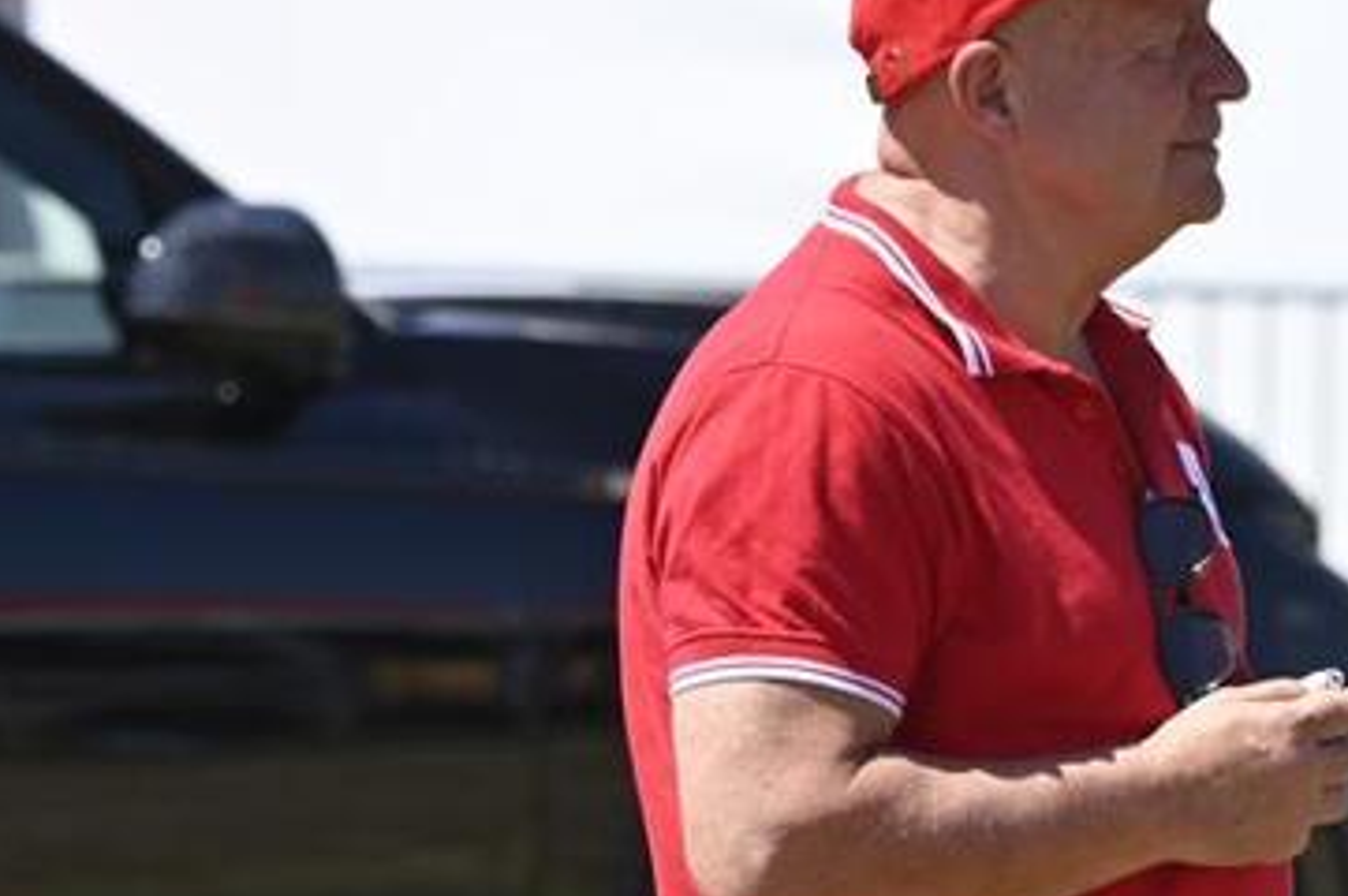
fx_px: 21585
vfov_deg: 2.4
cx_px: 997
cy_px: 562
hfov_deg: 3.6
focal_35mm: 577
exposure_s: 1/500
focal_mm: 210
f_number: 5.6
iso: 125
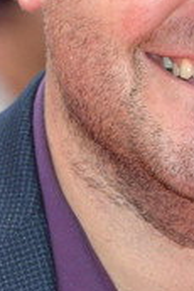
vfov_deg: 2.6
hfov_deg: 1.8
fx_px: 6333
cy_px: -35
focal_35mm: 782
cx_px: 213
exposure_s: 1/250
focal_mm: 300
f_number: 6.3
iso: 800
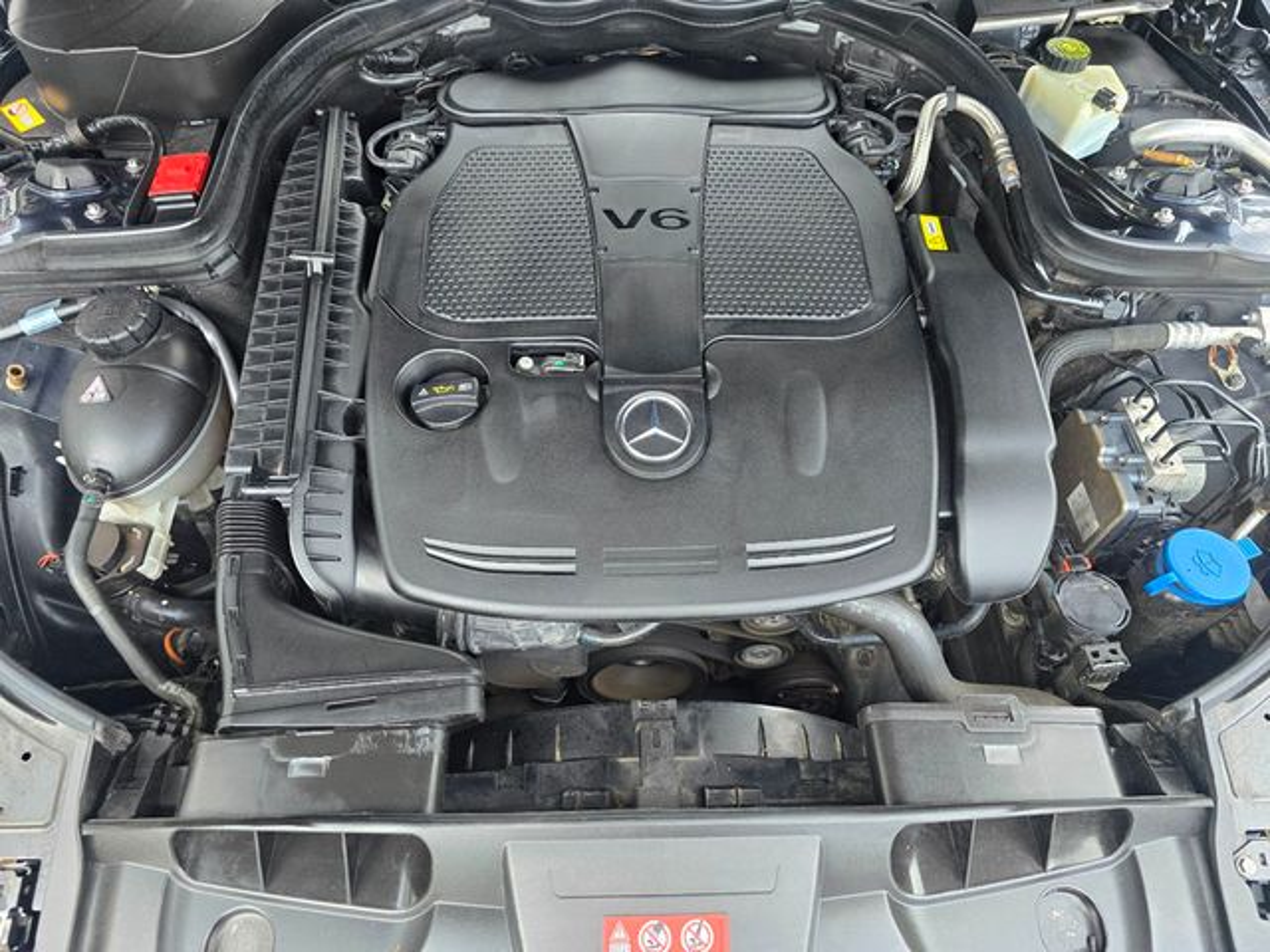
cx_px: 635
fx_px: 844
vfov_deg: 58.9
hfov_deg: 73.9
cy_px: 476
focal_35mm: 23
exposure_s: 1/180
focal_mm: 6.3
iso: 125
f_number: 1.7
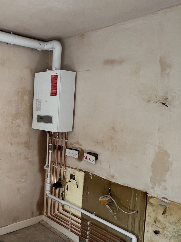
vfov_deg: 61.7
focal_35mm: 29
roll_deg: -1.0
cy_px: 120
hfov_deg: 39.3
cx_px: -19
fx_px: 202
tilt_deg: -3.0
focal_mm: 1.57
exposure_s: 1/99
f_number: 1.8
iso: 40
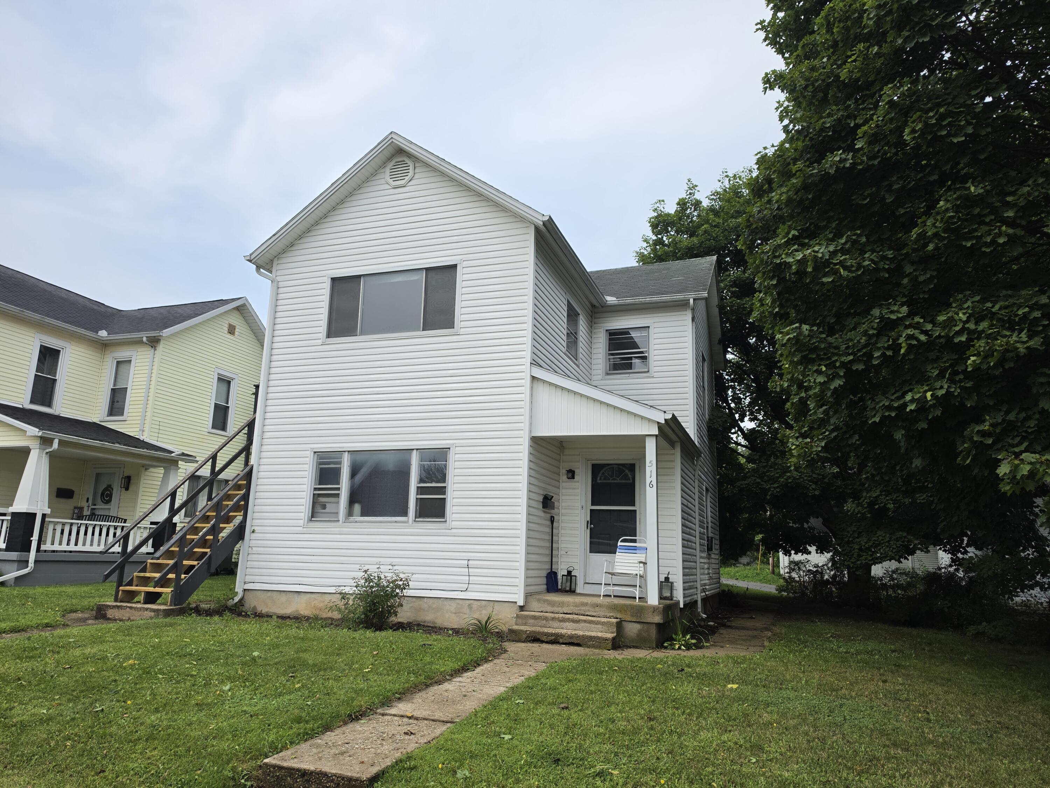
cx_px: 525
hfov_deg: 73.9
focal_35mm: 23
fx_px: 698
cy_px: 394
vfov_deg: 58.9
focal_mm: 6.5
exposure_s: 1/6352
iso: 64
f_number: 1.4
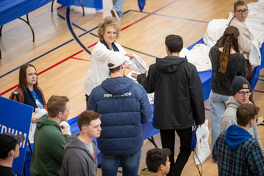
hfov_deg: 10.3
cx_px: 132
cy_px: 88
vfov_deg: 6.9
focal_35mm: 200
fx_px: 1467
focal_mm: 200
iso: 3200
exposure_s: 1/320
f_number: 2.8
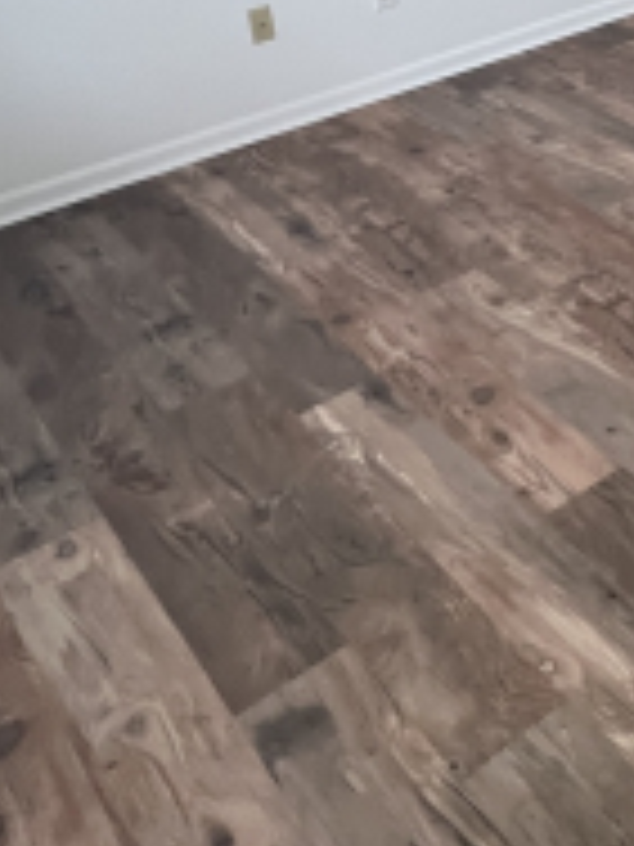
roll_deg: +2.9
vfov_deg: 36.6
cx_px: 814
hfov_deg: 26.8
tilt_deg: -19.1
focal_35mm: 46
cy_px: -20
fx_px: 1123
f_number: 1.8
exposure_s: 1/120
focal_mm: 1.57
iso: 200
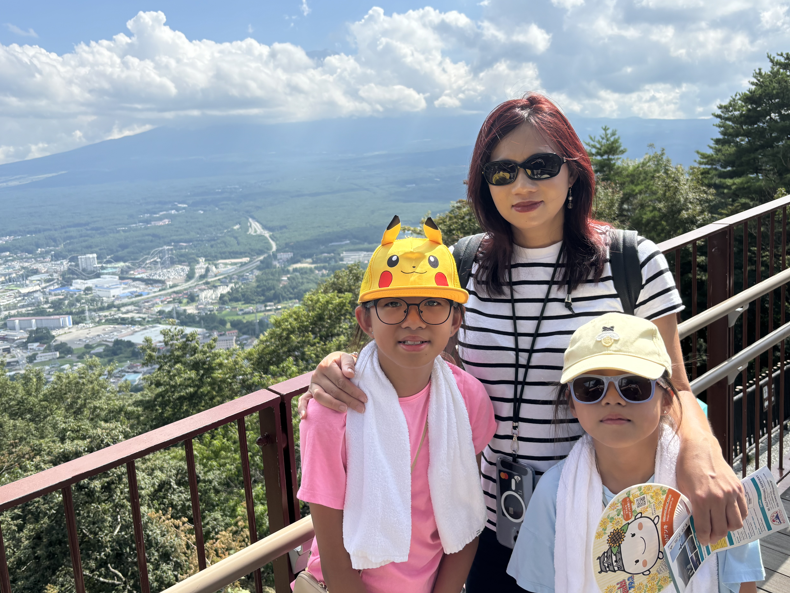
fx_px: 685
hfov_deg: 60.0
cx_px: 399
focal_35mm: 30
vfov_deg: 46.7
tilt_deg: -8.6
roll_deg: +2.7
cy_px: 262
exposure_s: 1/2857
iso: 50
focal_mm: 5.96
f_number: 1.6
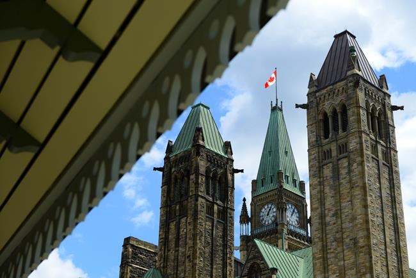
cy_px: 139
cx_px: 208
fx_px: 809
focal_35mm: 70
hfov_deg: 28.8
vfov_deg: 19.5
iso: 200
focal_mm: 70
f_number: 8
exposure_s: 1/640
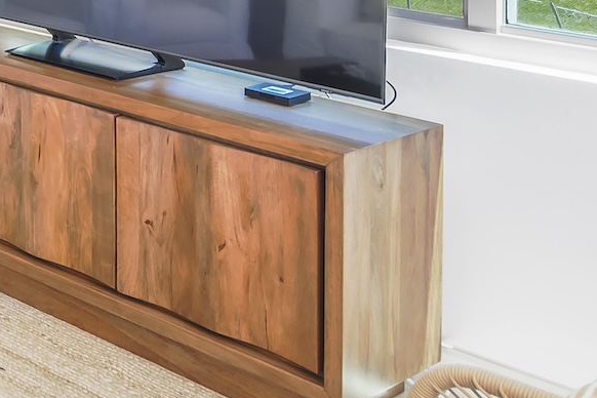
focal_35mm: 66
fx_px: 1094
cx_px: -482
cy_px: -179
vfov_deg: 18.5
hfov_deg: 20.8
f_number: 8
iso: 320
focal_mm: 16
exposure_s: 1/15
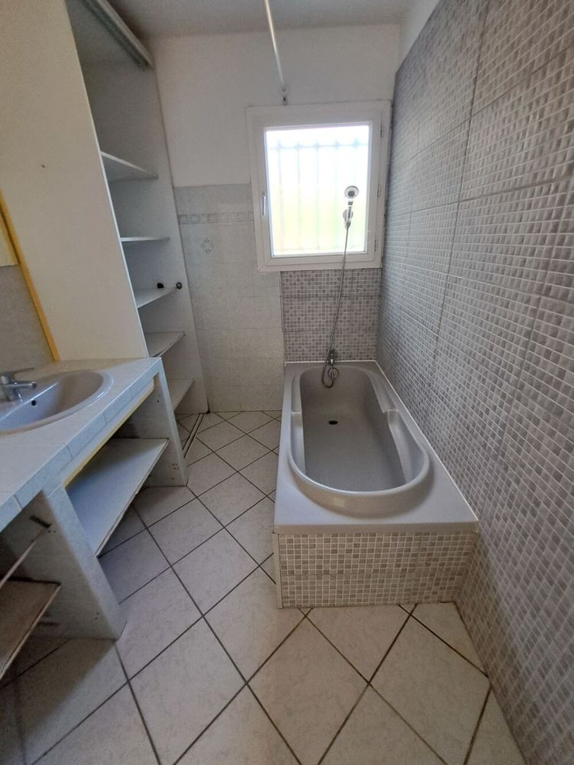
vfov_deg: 106.2
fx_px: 287
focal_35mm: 13
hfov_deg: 89.9
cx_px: 287
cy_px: 382
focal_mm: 1.74
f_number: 2.2
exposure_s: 1/50
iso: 125
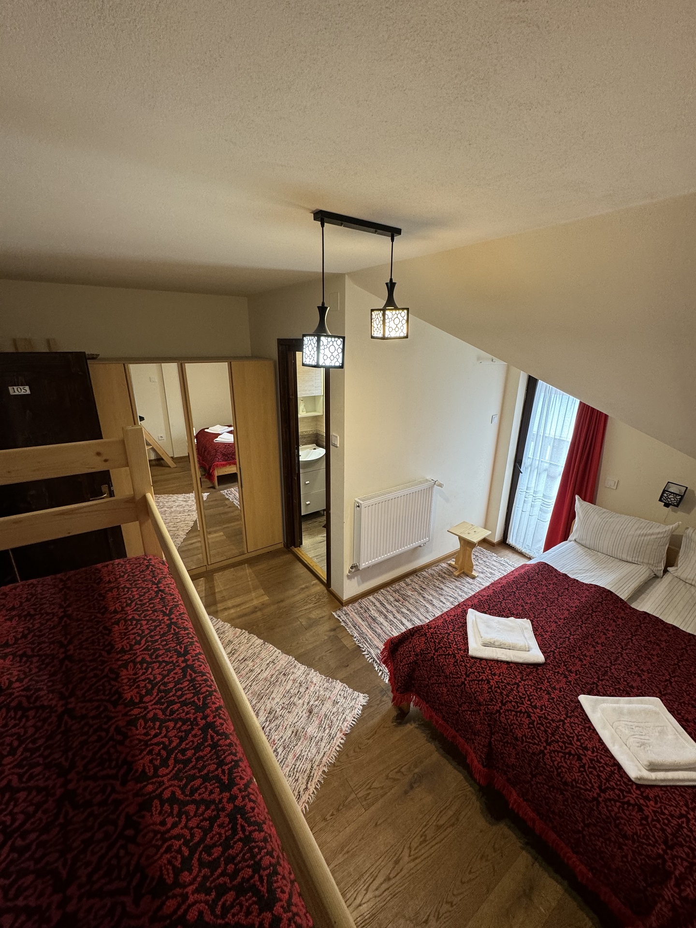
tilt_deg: -19.1
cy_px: 464
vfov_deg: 102.1
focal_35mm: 14
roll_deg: -1.0
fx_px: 375
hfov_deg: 85.7
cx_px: 348
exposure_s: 1/50
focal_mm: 2.22
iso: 200
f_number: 2.2
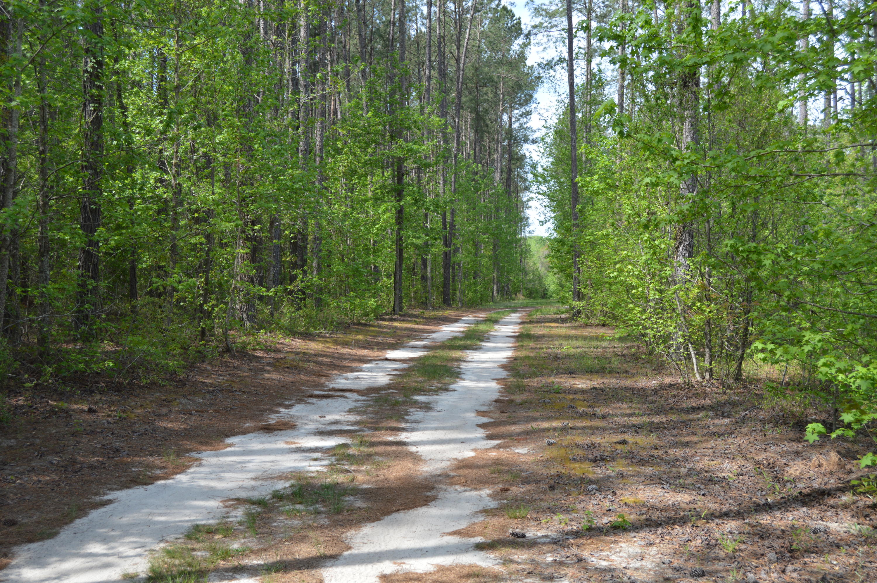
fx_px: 949
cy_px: 292
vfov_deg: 34.1
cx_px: 438
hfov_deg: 49.6
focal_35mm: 39
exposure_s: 1/160
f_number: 6.3
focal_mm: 26
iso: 100
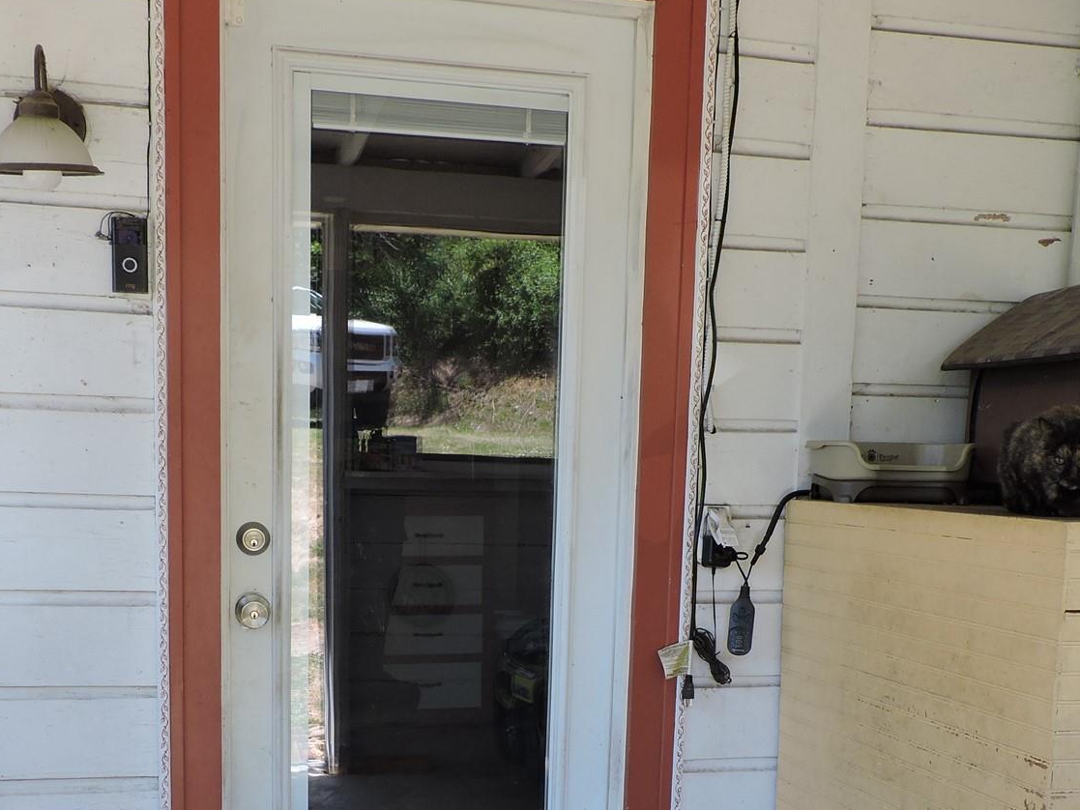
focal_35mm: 44
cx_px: 506
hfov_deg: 42.9
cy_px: 671
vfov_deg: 31.8
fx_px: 1373
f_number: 3
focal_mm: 4.3
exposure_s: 1/100
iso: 100
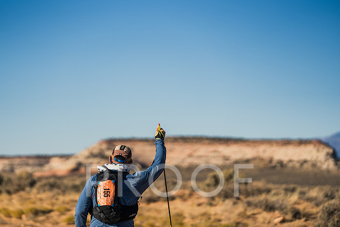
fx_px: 1212
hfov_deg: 16.0
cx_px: 141
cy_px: 96
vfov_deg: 10.7
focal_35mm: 128
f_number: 2
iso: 100
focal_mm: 109
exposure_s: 1/6400
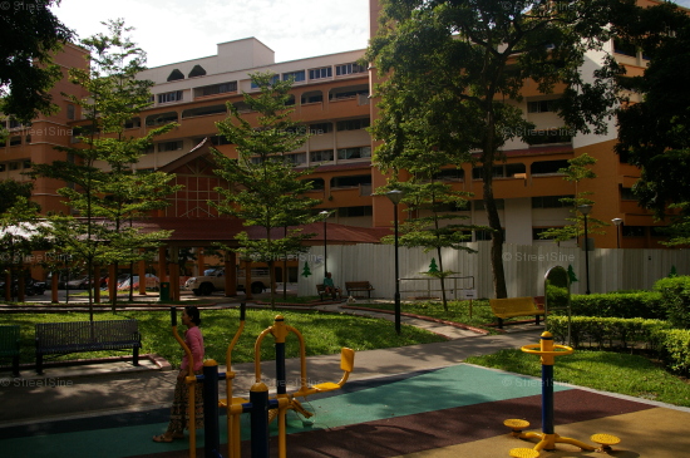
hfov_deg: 67.5
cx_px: 345
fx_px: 517
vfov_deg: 47.8
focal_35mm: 27
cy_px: 229
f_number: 6.7
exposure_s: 1/1500
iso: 400
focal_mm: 18
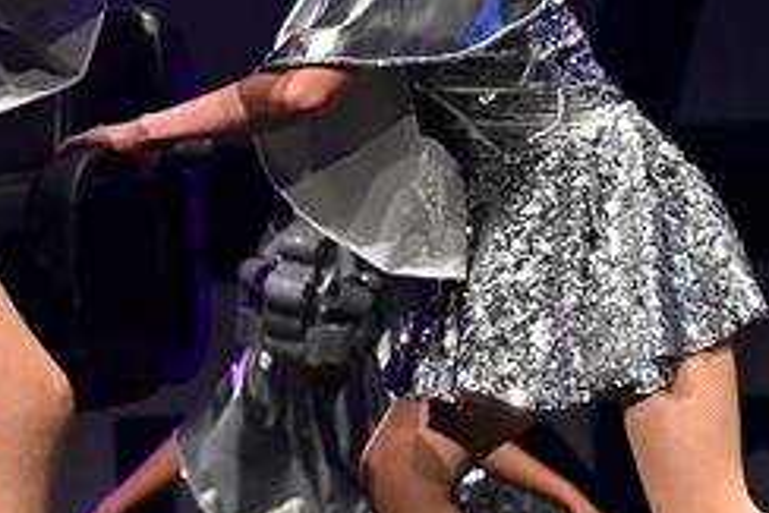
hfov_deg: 7.0
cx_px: 19
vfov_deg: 4.7
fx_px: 6284
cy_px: -87
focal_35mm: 294
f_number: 4
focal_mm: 70
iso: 5000
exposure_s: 1/800
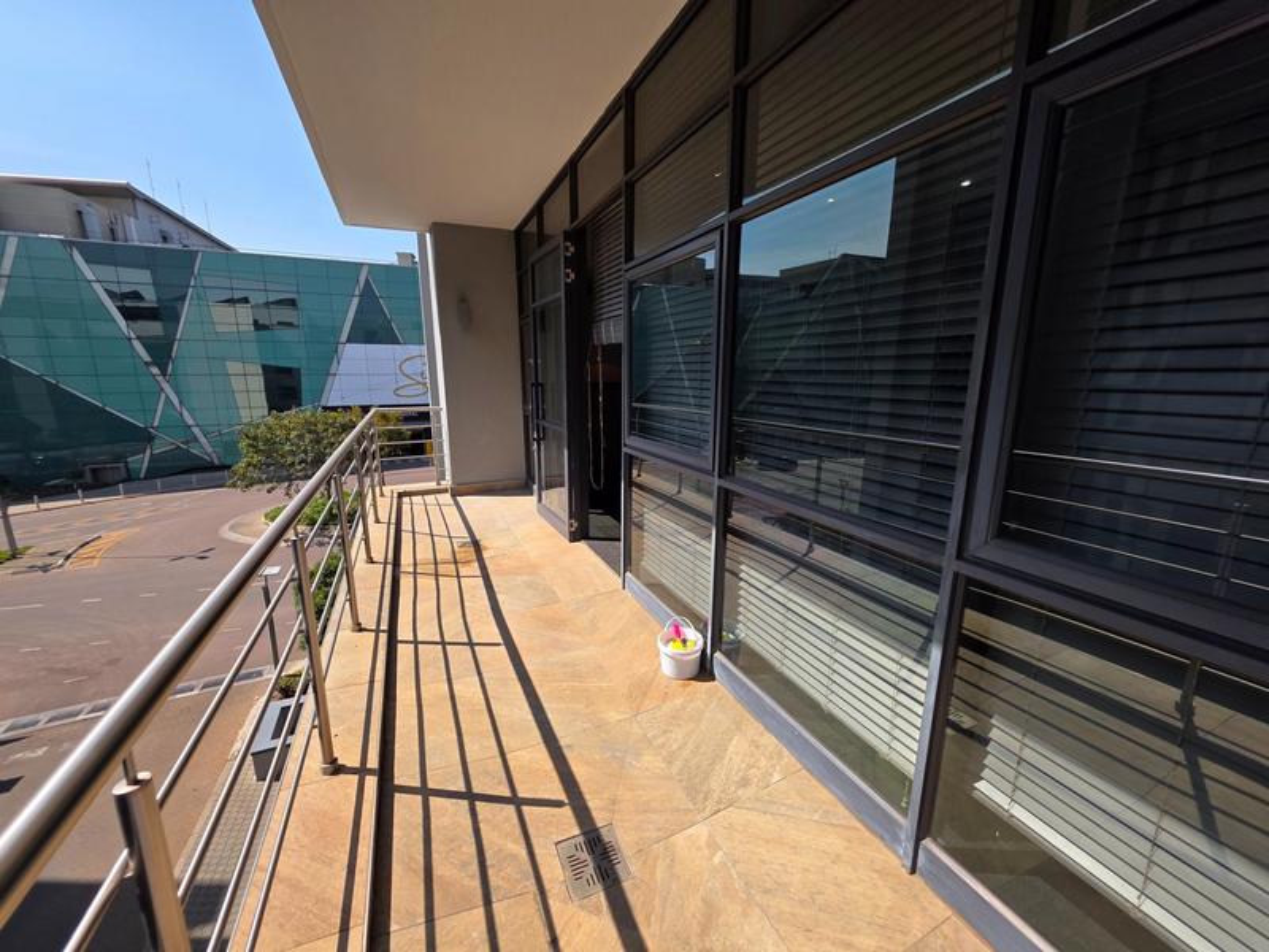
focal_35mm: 13
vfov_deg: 89.9
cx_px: 634
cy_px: 476
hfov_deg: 106.2
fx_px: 477
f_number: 1.9
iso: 40
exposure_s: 1/1406
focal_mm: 2.2
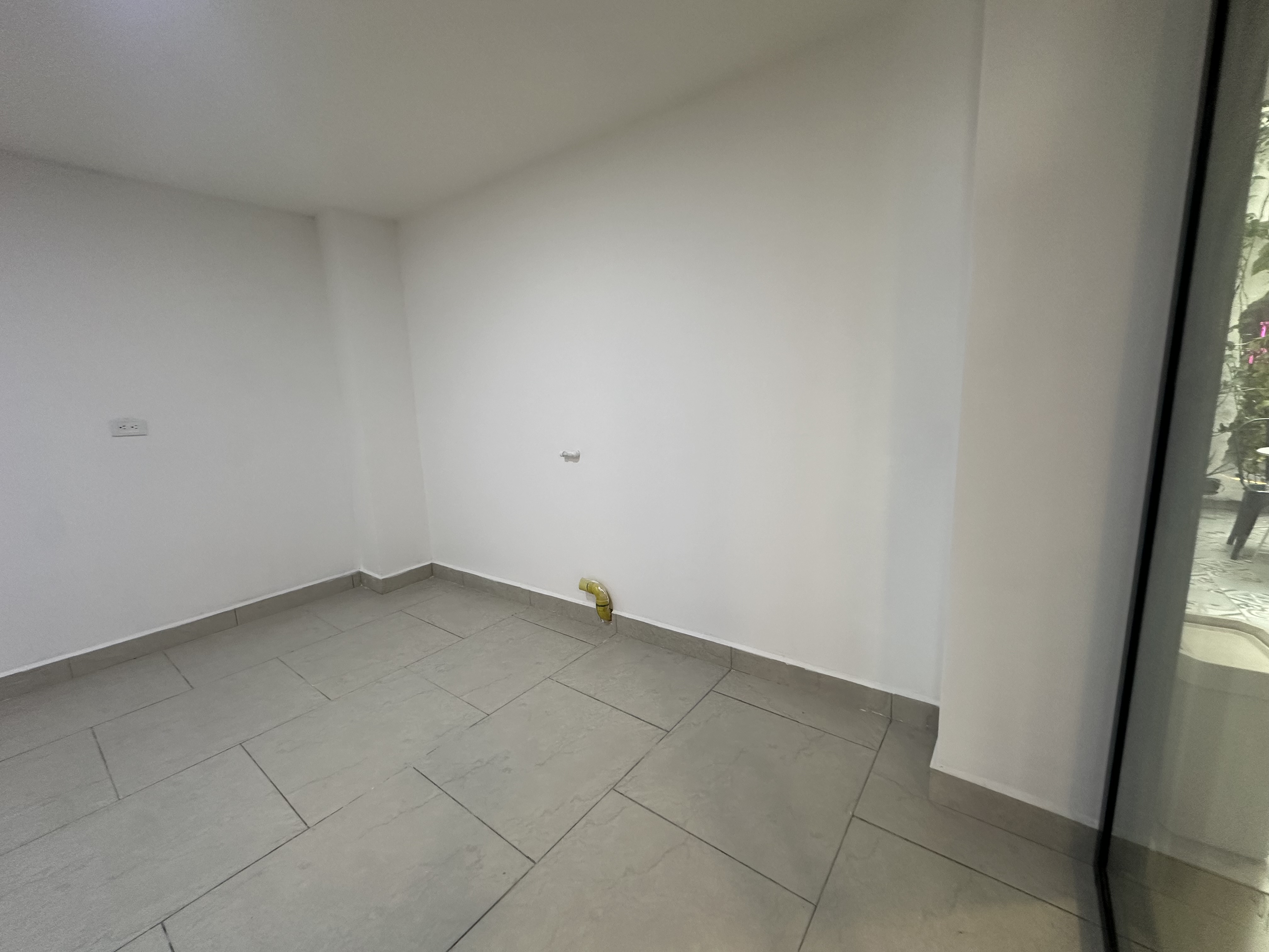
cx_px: 634
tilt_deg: -9.7
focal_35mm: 14
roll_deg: +2.0
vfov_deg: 85.7
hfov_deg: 102.1
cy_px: 476
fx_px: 513
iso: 160
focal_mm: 2.22
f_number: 2.2
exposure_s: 1/60
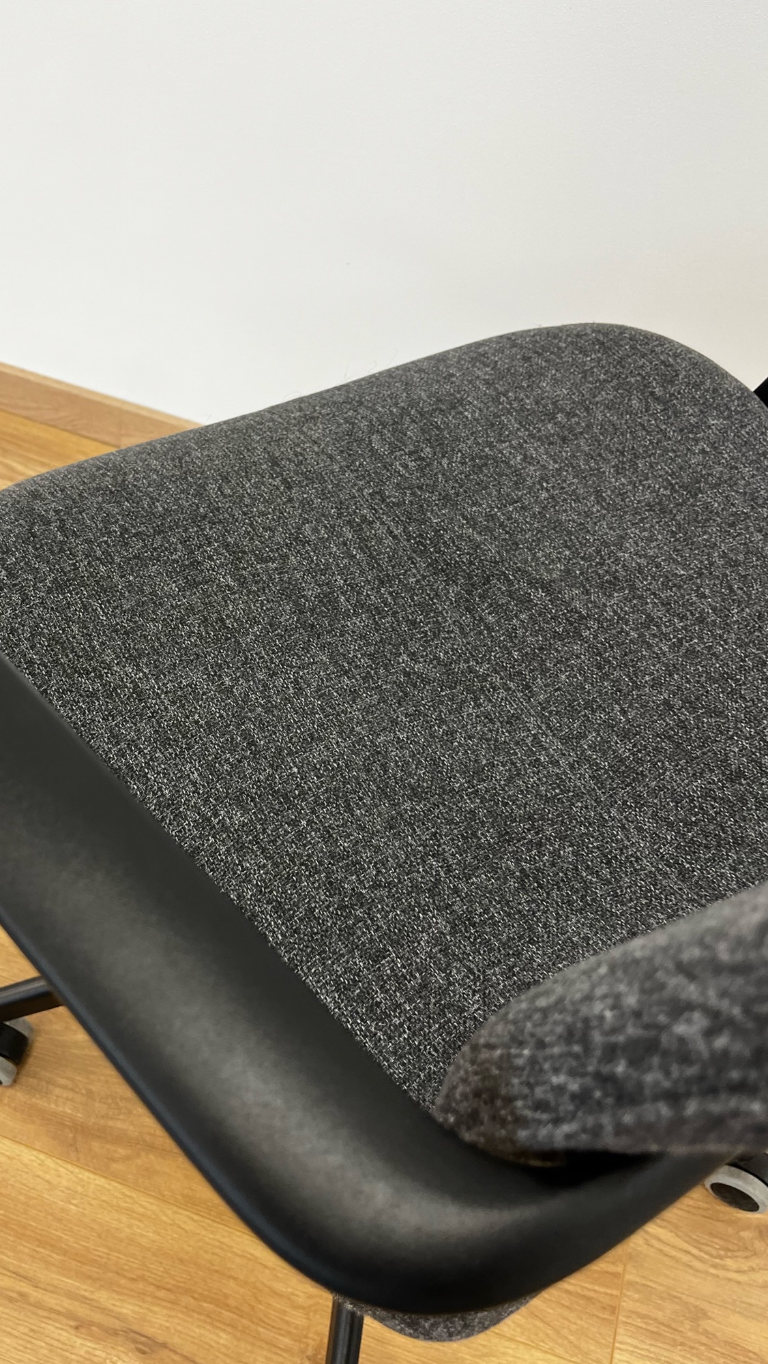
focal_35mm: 29
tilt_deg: -53.7
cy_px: 670
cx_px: 269
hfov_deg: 39.8
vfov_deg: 66.1
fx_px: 1050
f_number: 1.6
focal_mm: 5.1
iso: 100
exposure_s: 1/100
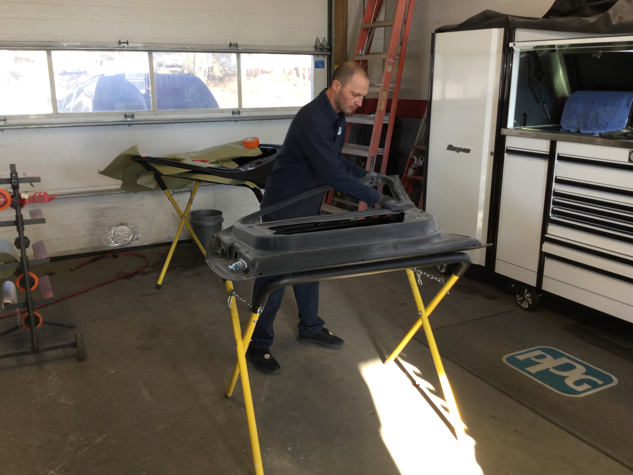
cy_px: 233
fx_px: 603
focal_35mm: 33
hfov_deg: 55.3
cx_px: 304
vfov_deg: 42.9
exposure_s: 1/30
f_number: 2.4
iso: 32
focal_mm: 3.3
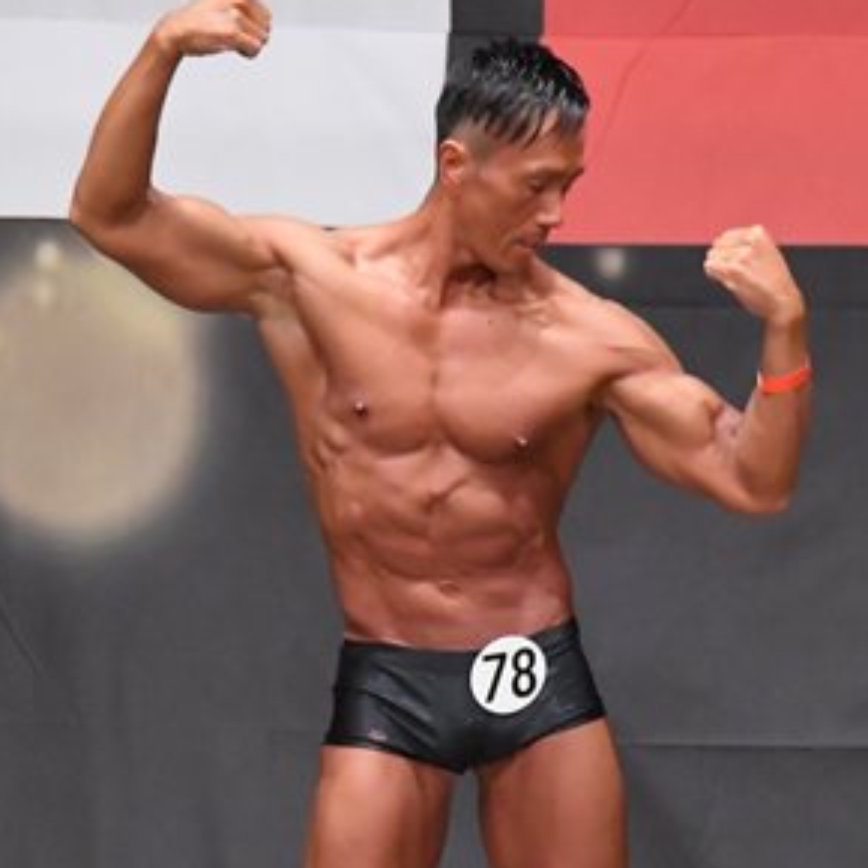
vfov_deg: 3.4
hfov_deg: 3.4
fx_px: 14497
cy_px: 709
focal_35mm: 511
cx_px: 474
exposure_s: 1/400
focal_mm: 150
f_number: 5.6
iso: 8000
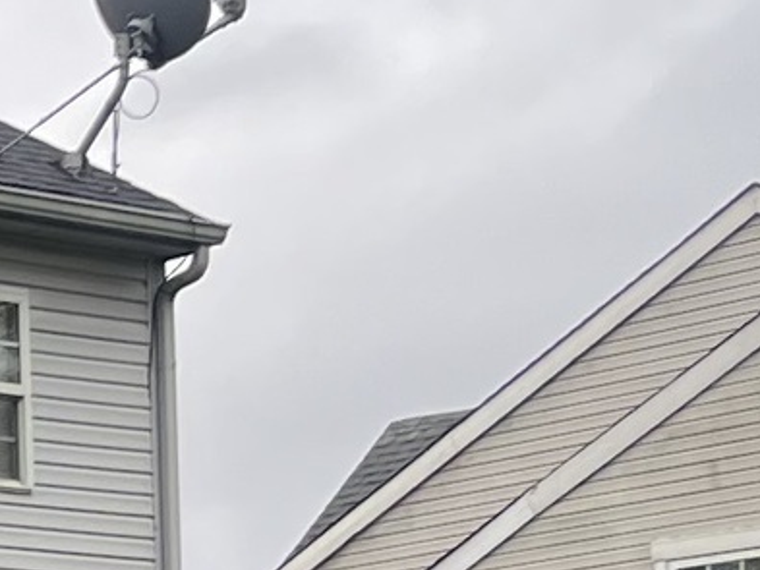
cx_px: -683
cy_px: 1324
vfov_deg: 6.9
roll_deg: +2.8
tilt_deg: -0.8
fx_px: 4458
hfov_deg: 9.2
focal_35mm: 203
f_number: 1.6
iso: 50
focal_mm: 5.1
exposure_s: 1/378
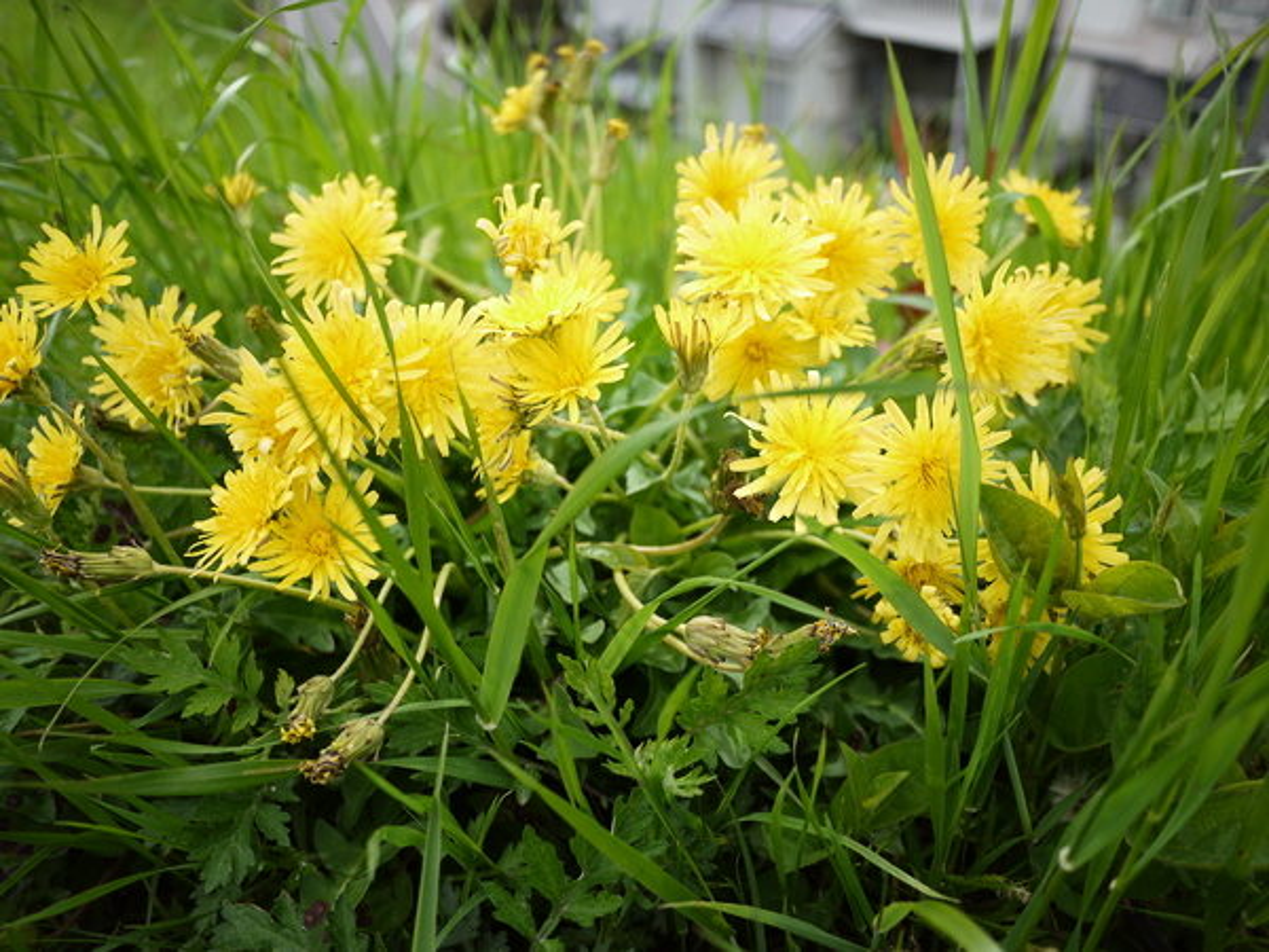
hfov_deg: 63.4
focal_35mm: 28
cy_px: 476
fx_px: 1026
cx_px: 634
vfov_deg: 49.7
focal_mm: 14
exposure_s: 1/800
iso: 100
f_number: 2.8
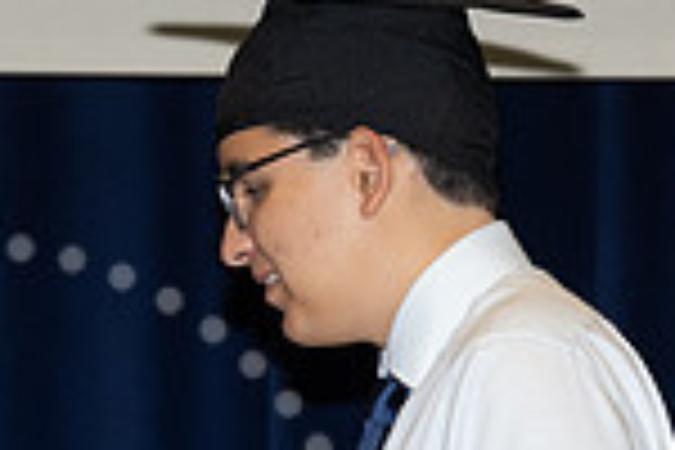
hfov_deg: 4.4
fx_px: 8681
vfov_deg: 3.0
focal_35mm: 463
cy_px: 655
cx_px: -40
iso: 640
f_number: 5.6
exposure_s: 1/80
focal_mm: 120
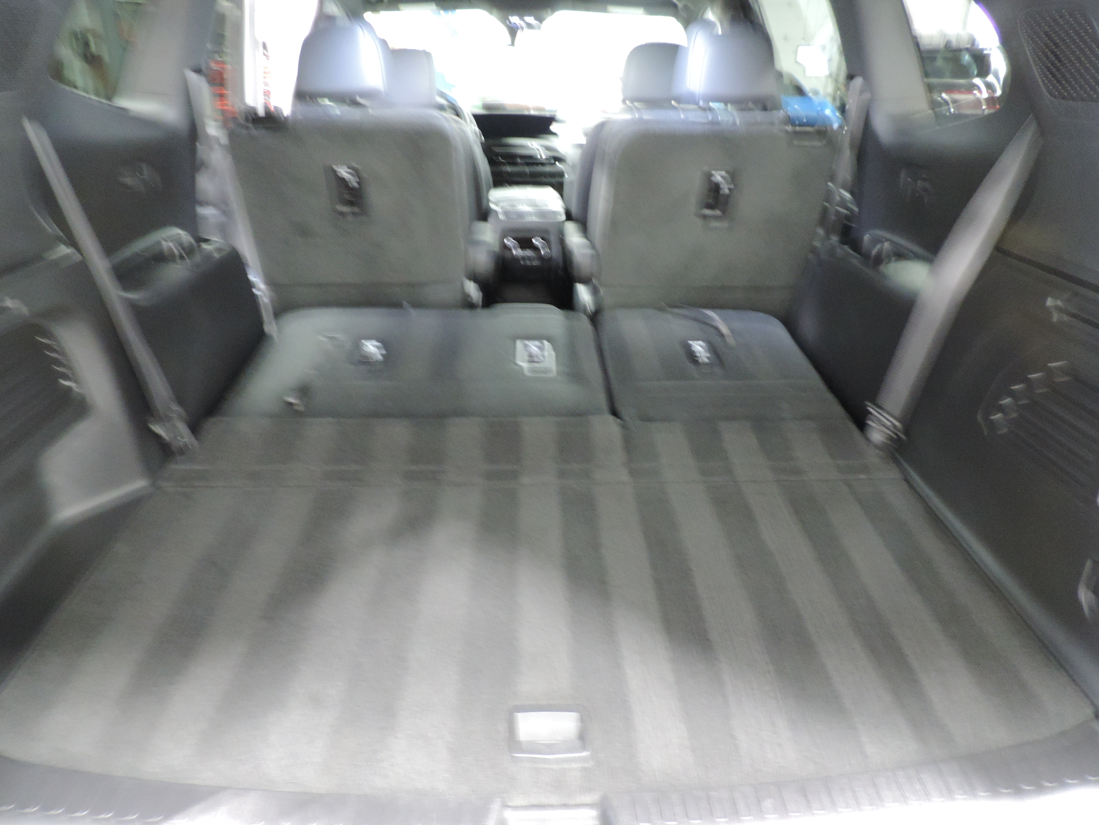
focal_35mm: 24
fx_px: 762
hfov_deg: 71.6
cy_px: 412
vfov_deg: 56.8
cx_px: 550
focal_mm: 4.3
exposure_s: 1/2
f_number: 3
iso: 800
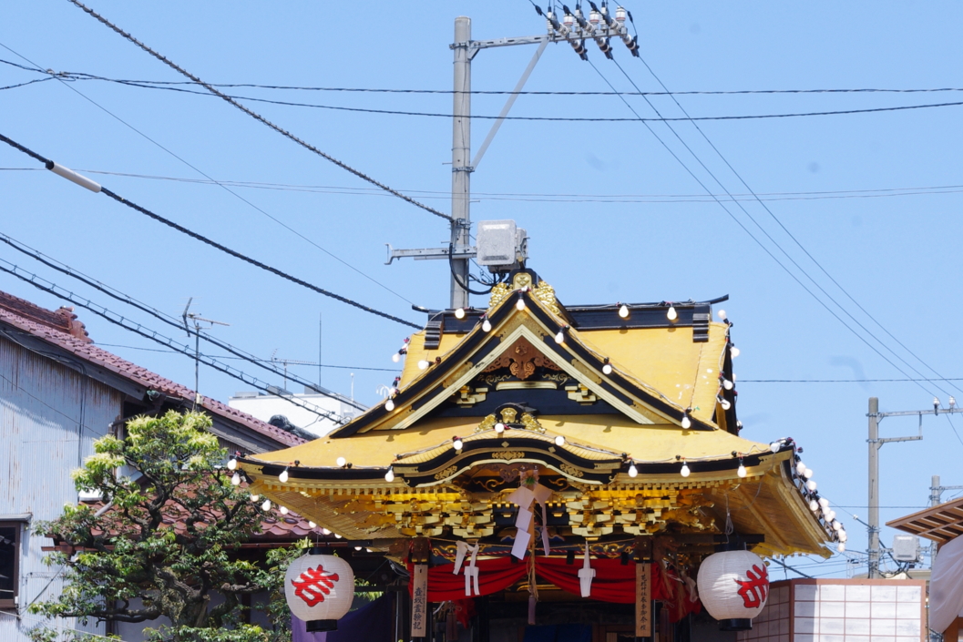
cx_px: 481
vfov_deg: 11.0
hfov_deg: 16.5
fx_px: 3317
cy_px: 543
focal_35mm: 124
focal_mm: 55
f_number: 11
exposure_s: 1/200
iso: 400
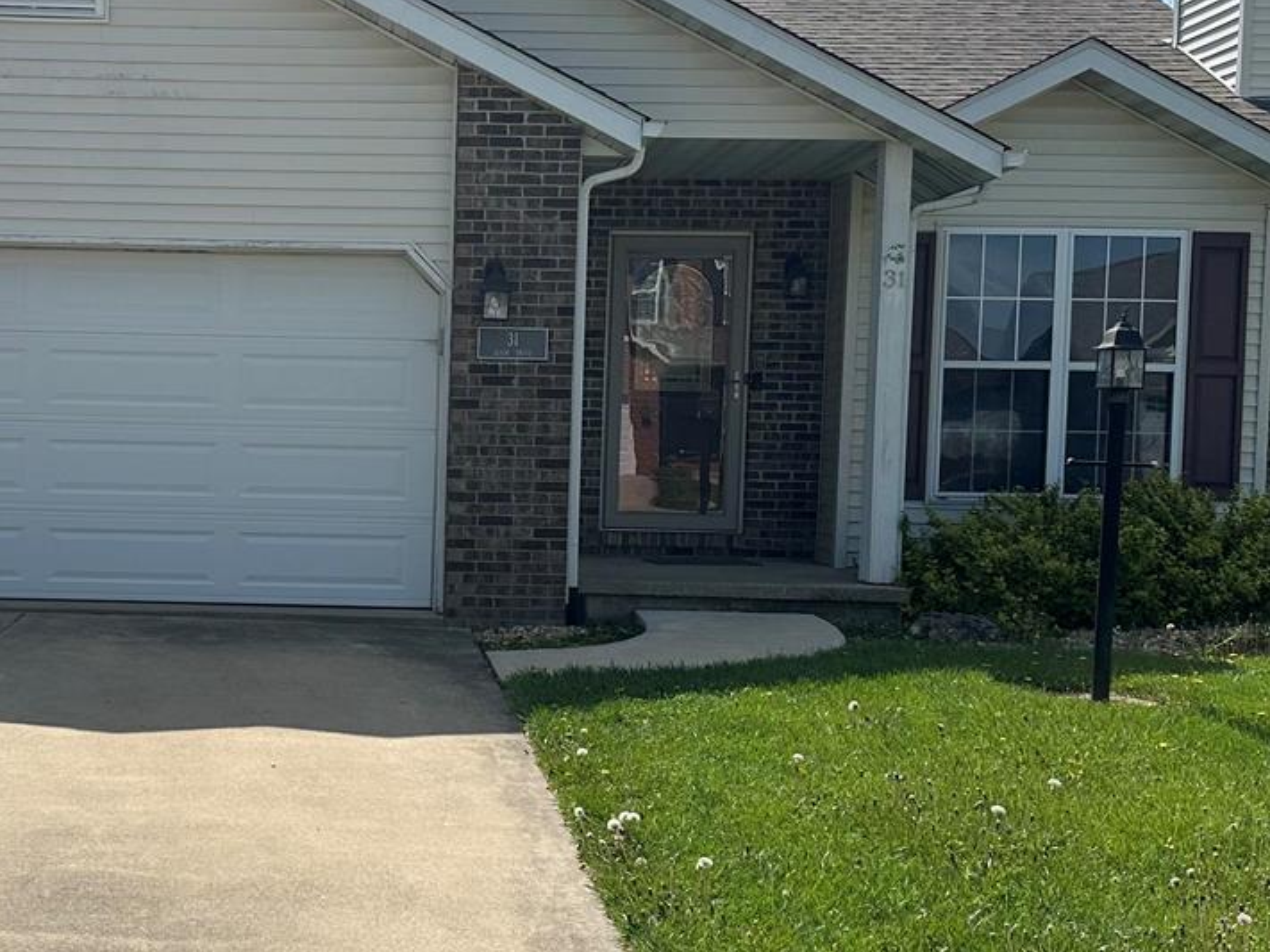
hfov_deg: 34.7
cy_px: 539
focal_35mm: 54
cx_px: 300
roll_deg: -0.6
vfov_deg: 27.0
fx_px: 1981
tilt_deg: -2.9
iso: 80
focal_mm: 6.86
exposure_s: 1/7576
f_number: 1.78
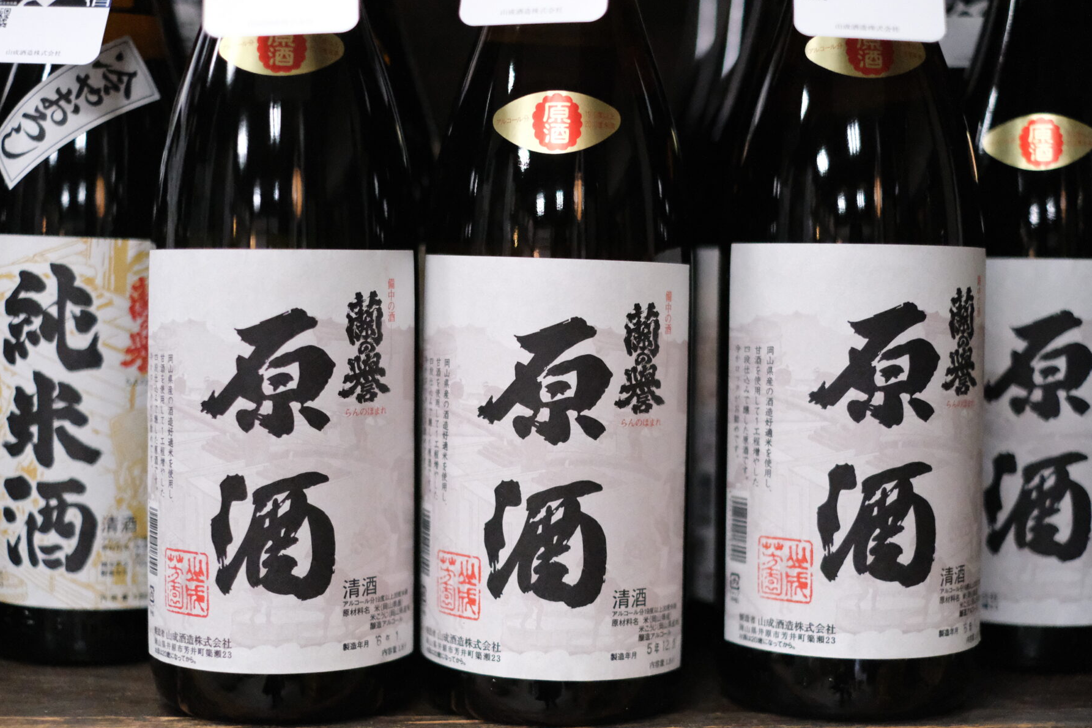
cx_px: 555
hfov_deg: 35.1
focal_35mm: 57
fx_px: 1729
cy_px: 351
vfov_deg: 23.8
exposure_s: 1/8000
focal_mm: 35
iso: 12800
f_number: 1.4
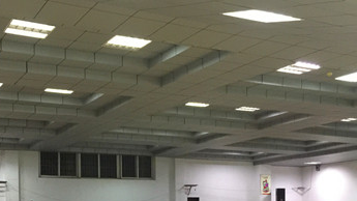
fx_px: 521
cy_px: 217
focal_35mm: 55
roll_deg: -1.4
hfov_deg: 37.8
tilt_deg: +0.7
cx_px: 171
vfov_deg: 20.9
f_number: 2.2
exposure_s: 1/8
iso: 160
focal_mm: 4.15
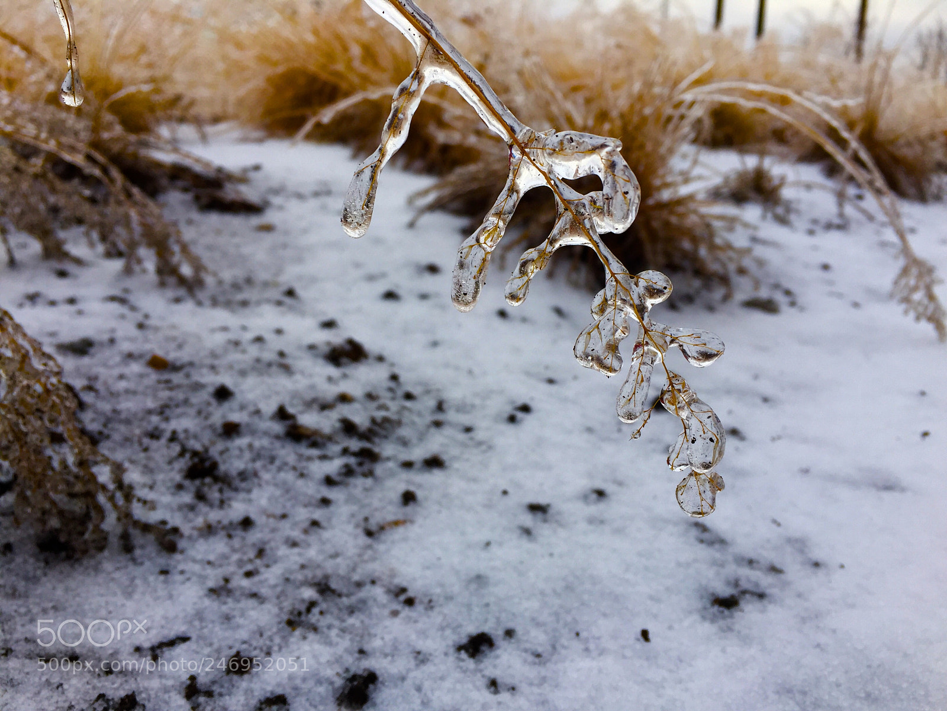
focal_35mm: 29
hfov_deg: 61.7
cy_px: 356
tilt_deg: -13.7
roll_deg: -0.9
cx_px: 474
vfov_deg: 48.2
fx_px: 793
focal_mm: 4.15
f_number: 2.2
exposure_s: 1/898
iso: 32
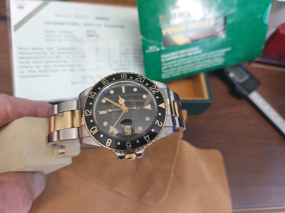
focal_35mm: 25
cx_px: 142
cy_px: 106
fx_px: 206
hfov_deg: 69.4
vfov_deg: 54.9
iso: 200
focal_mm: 5.23
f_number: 1.8
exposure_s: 1/50
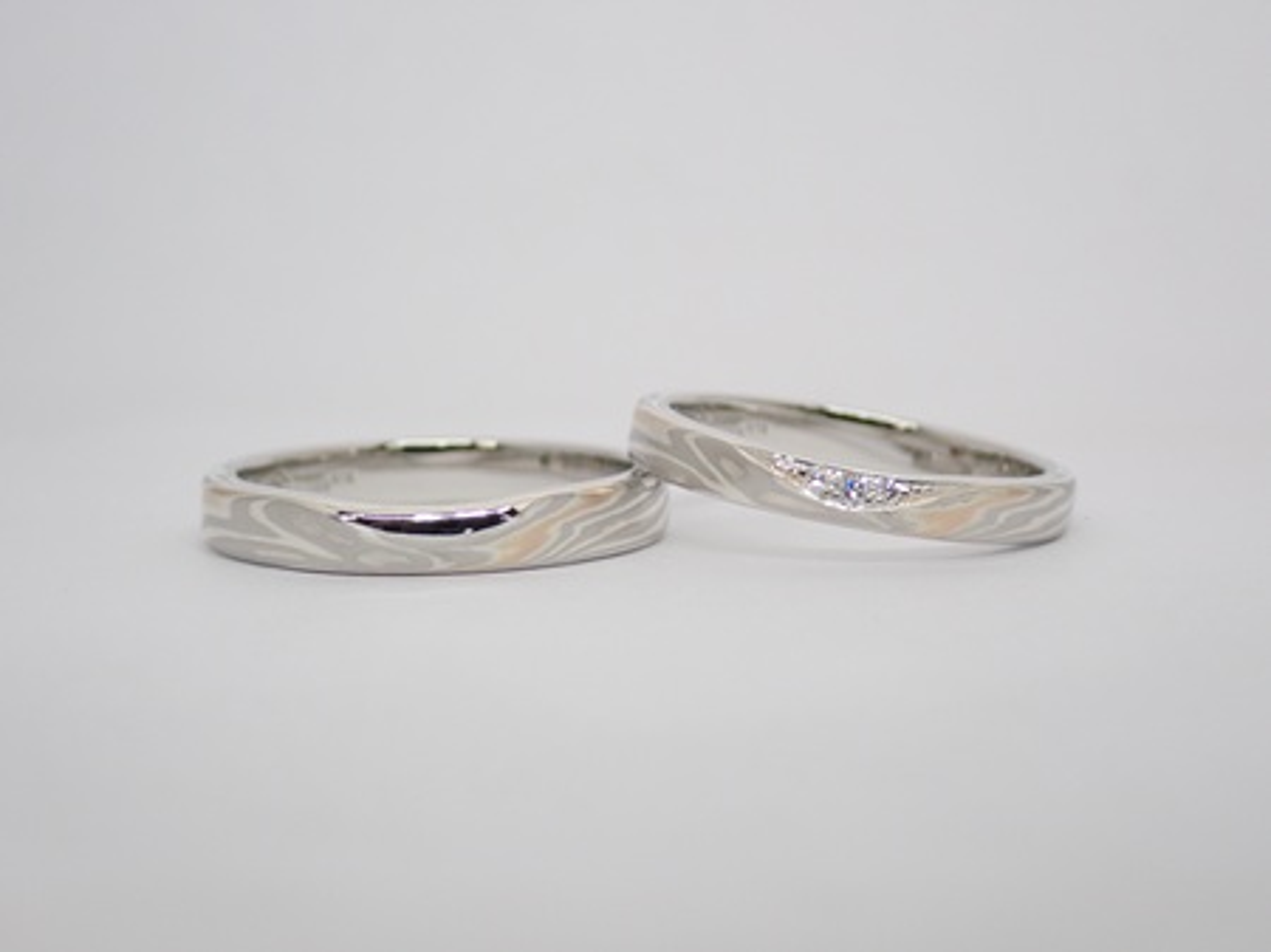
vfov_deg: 19.1
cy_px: 476
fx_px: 2826
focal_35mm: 77
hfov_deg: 25.3
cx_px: 636
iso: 200
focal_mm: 13.65
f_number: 4.1
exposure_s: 1/100
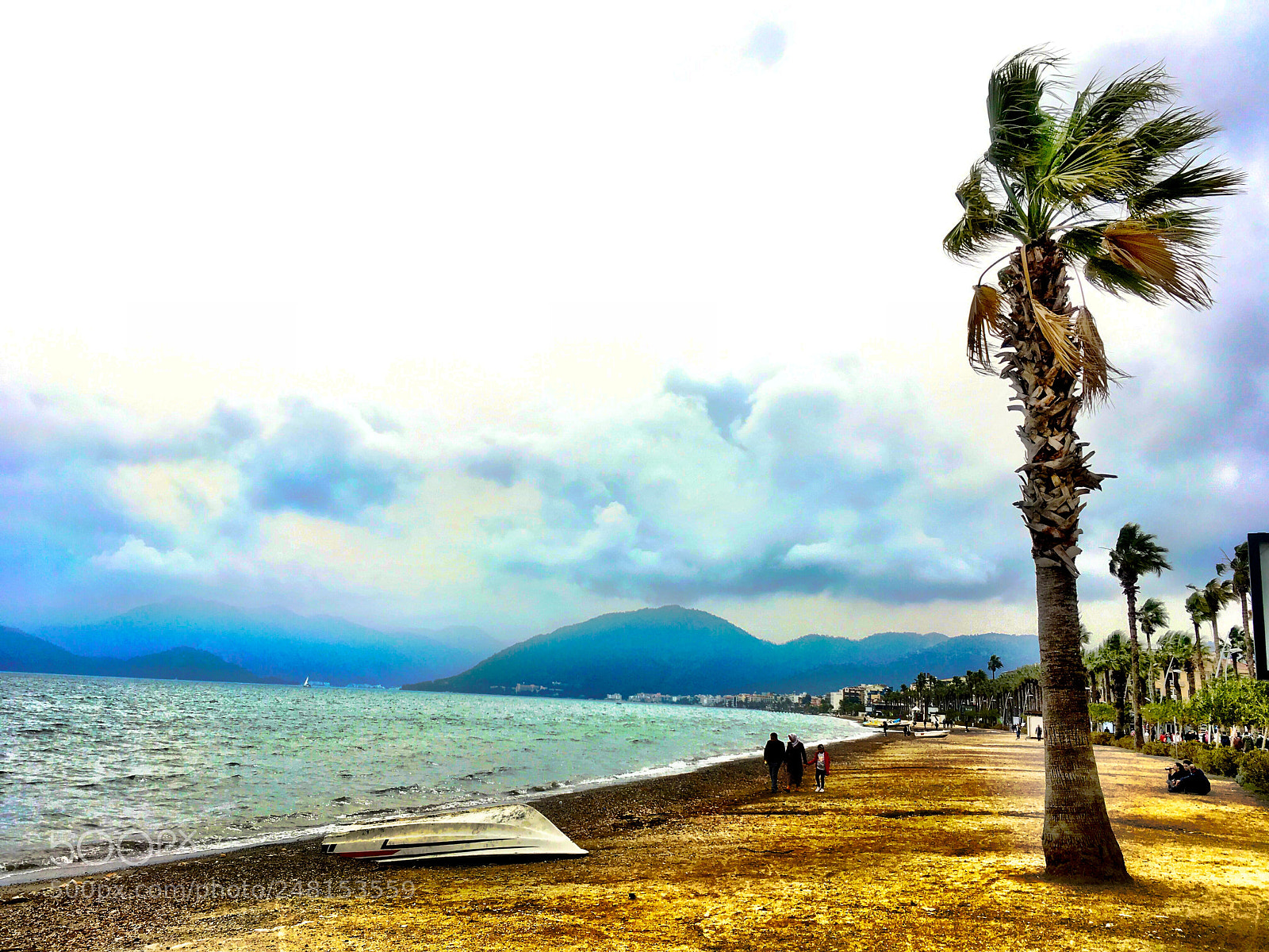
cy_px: 476
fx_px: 1063
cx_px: 634
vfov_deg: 48.2
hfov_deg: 61.7
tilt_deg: +12.4
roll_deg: -2.7
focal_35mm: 29
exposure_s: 1/894
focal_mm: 4.15
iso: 25
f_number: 2.2
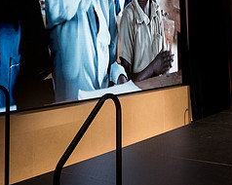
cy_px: -1
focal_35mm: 55
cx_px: 74
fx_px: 377
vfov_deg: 26.1
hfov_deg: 33.8
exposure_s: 1/125
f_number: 5.6
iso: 800
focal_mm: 24
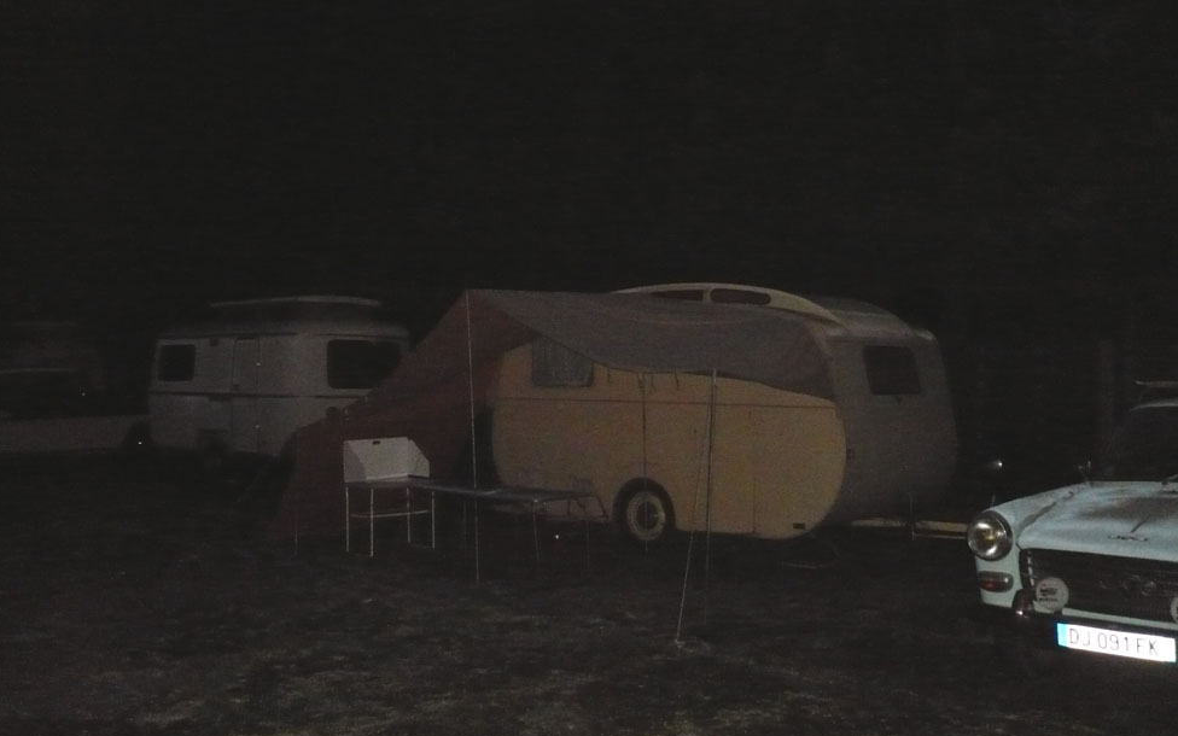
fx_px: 1220
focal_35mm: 38
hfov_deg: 51.5
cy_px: 356
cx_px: 576
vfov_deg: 33.6
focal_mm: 5.8
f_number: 2.8
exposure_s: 1/30
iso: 640
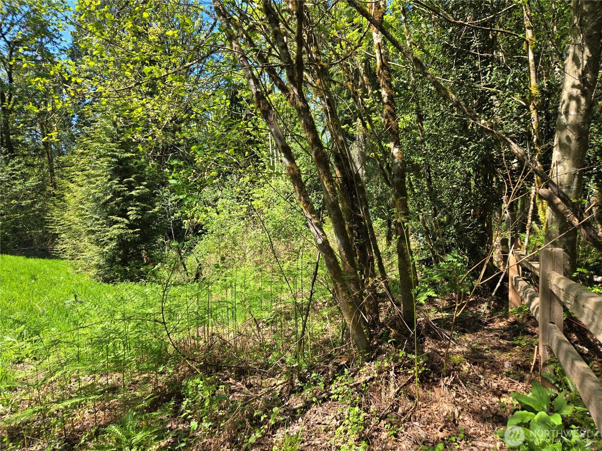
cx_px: 301
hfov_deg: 73.9
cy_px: 226
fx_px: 400
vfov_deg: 58.9
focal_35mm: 23
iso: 25
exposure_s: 1/508
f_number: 1.8
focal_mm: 5.4
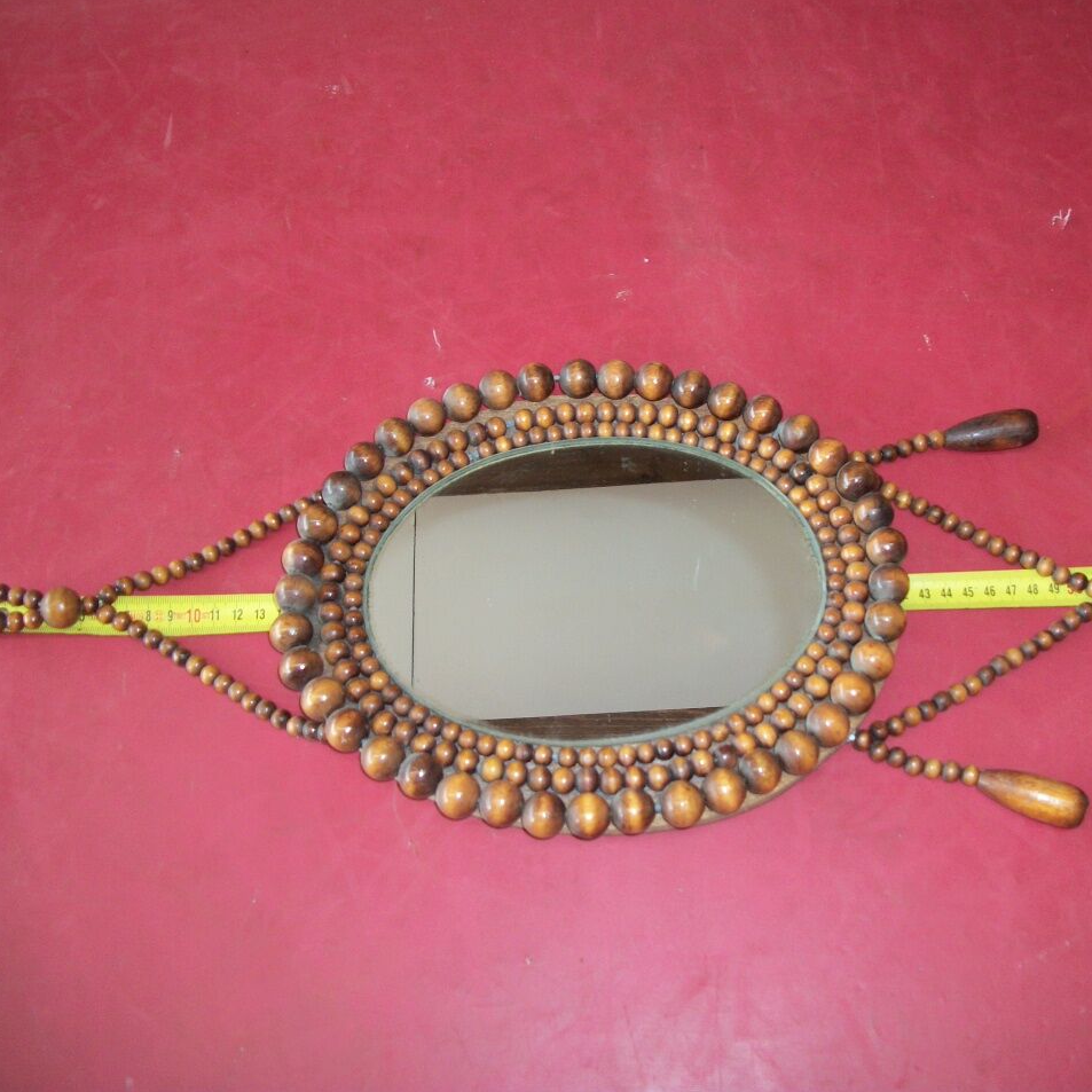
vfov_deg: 43.9
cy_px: 543
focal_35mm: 38
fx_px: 1356
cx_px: 635
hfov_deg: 43.7
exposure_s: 1/30
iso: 80
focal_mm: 5.7
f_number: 2.9
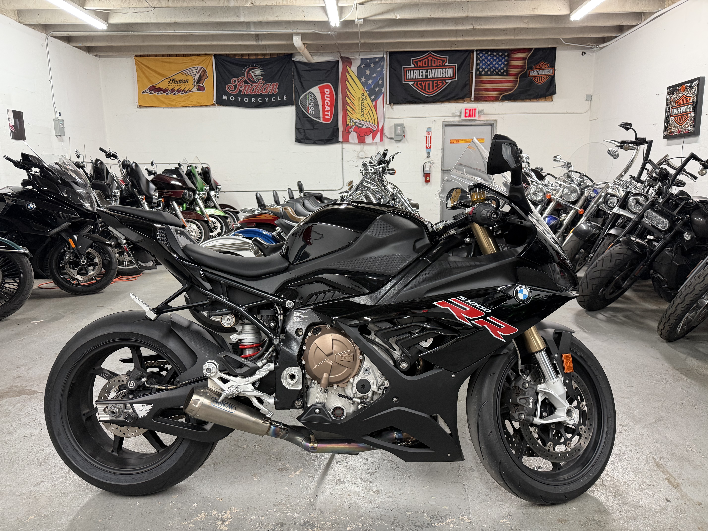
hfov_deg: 71.6
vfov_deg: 56.8
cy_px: 266
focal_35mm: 24
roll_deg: +0.6
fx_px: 491
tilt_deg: -10.1
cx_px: 354
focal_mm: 6.76
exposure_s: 1/43
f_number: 1.78
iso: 250
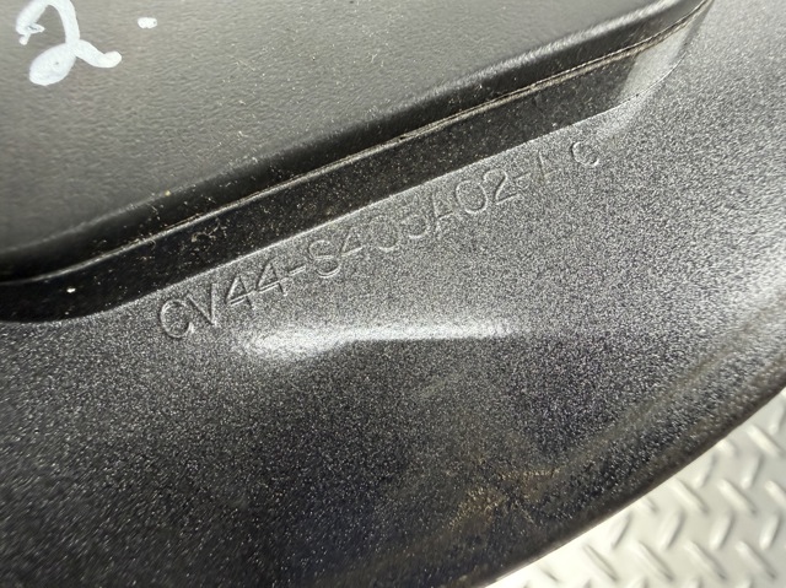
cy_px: 294
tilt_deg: -57.8
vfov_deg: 56.8
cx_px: 393
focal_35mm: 24
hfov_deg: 71.6
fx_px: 545
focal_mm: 2.22
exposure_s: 1/100
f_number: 2.2
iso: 320
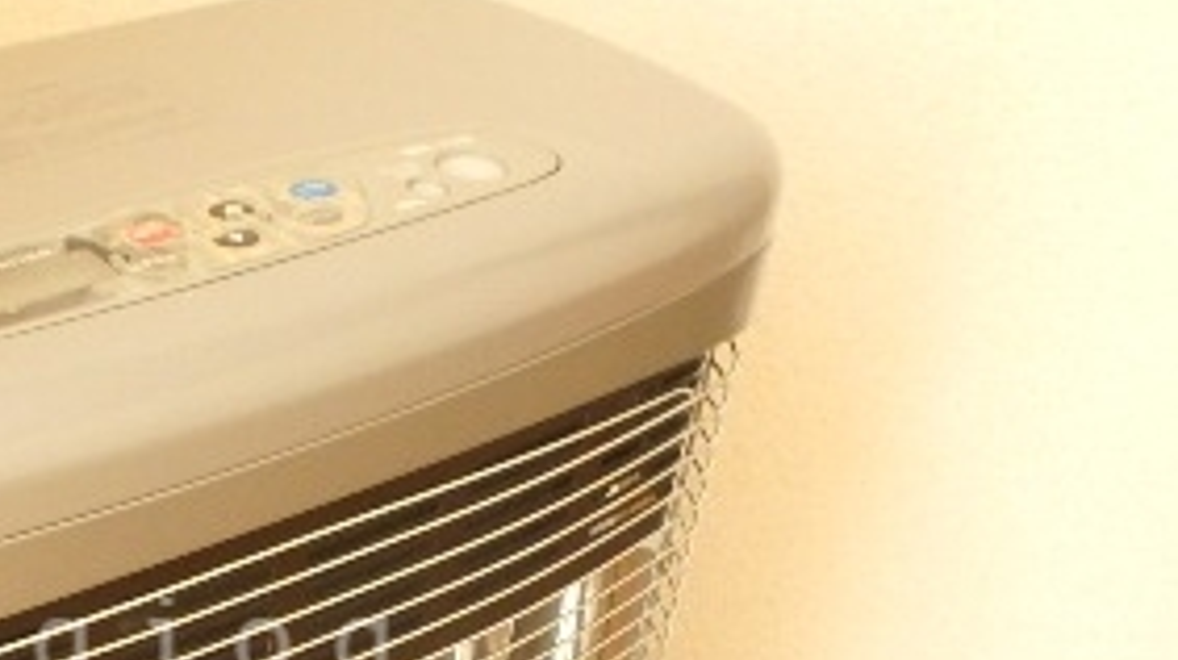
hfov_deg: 37.4
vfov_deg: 22.2
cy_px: 647
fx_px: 1623
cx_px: 125
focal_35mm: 52
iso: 500
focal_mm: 3.7
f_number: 3.5
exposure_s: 1/30
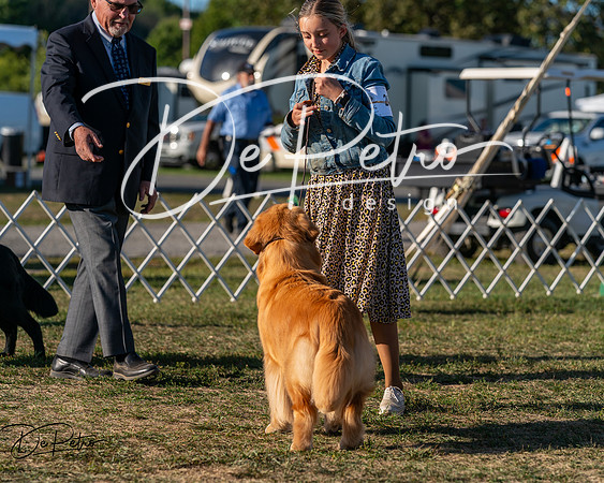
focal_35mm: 148
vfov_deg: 10.5
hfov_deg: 13.1
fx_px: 2636
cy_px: 242
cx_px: 302
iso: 125
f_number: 4.5
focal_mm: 131
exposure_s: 1/1250
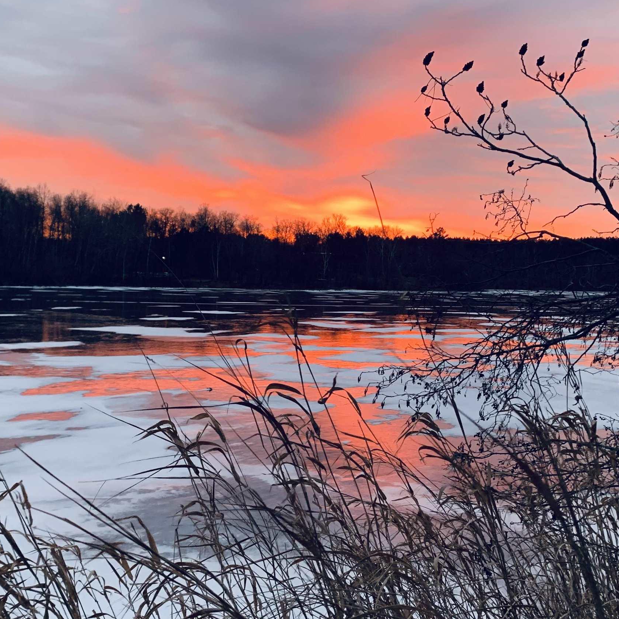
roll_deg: -1.9
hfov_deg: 39.8
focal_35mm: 42
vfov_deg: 40.0
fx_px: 850
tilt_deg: -3.4
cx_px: 245
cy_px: 327
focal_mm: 4.25
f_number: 1.8
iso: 160
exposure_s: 1/60
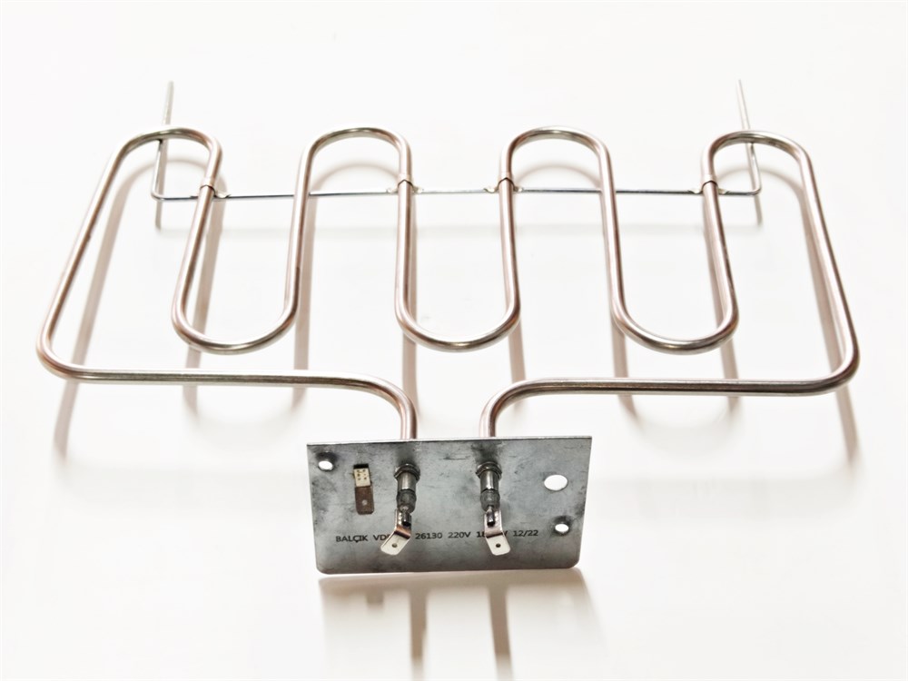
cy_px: 340
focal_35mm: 26
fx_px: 682
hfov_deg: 67.3
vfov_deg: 53.1
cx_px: 454
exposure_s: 1/33
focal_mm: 4.74
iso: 211
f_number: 1.79
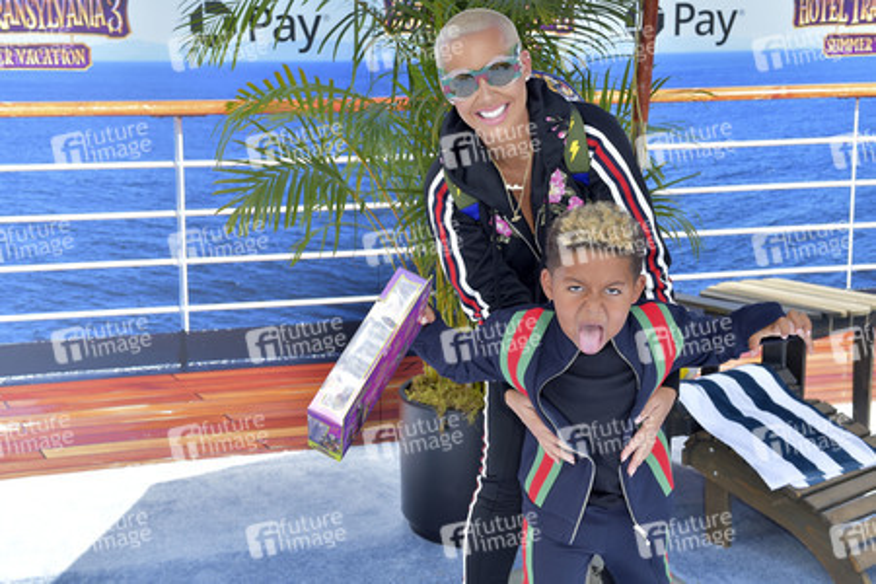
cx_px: 438
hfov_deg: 38.2
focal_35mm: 52
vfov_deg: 26.0
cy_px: 292
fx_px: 1265
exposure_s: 1/250
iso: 200
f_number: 6.3
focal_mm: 52
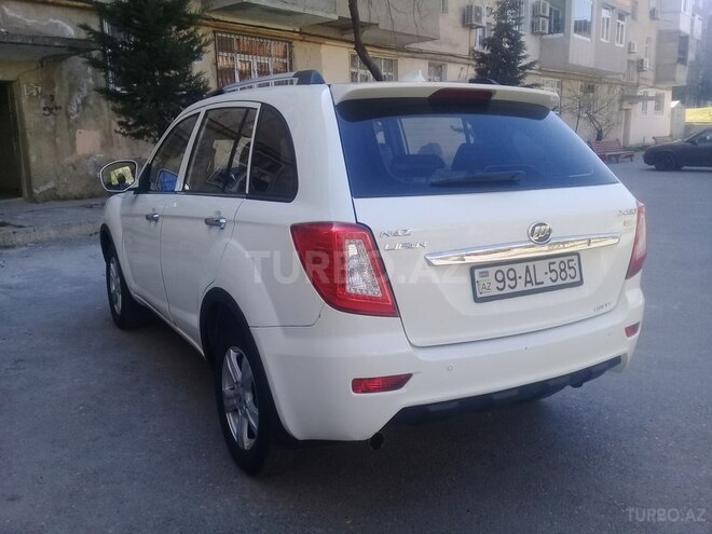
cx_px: 356
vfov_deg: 45.4
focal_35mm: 31
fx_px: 638
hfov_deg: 58.4
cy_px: 267
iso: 50
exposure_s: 1/344
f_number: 2.2
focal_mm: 3.3
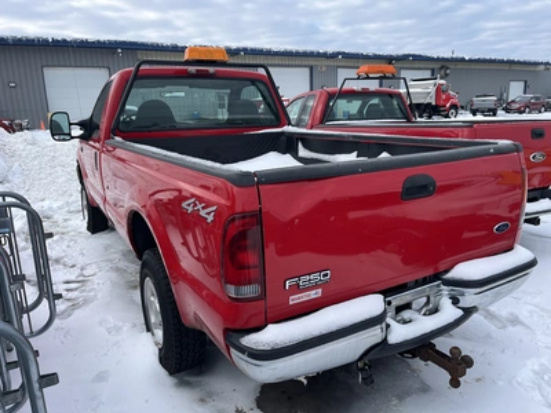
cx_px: 276
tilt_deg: -13.5
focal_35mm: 26
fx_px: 414
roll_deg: +1.3
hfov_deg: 67.3
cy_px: 206
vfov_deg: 53.1
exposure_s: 1/1355
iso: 50
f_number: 1.6
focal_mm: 5.1
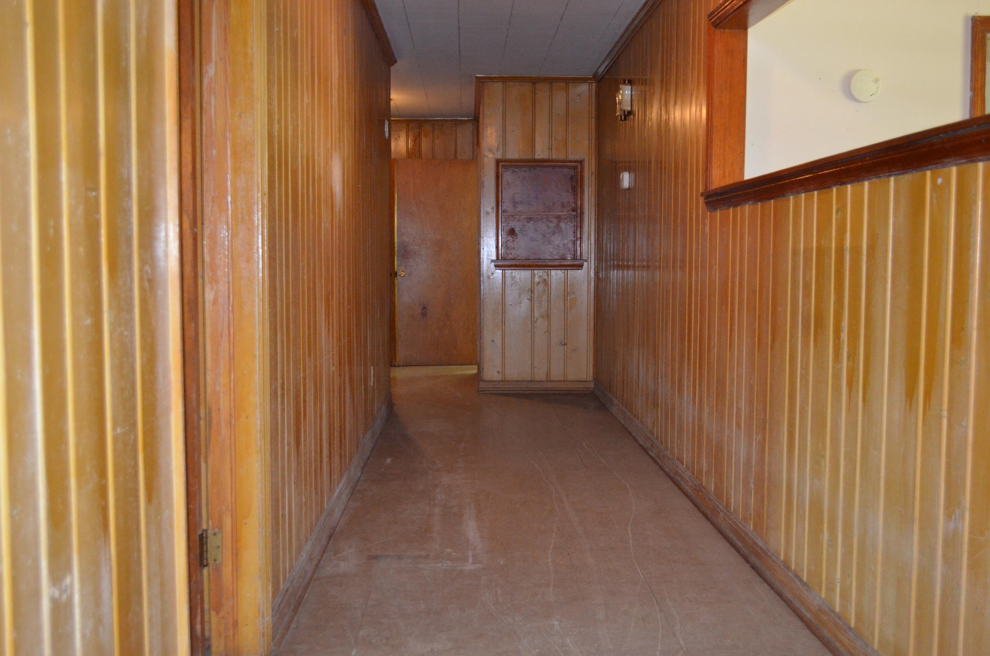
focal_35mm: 42
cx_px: 495
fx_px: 1153
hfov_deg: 46.5
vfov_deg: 31.8
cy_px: 328
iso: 3200
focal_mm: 28
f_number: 4.5
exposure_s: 1/60
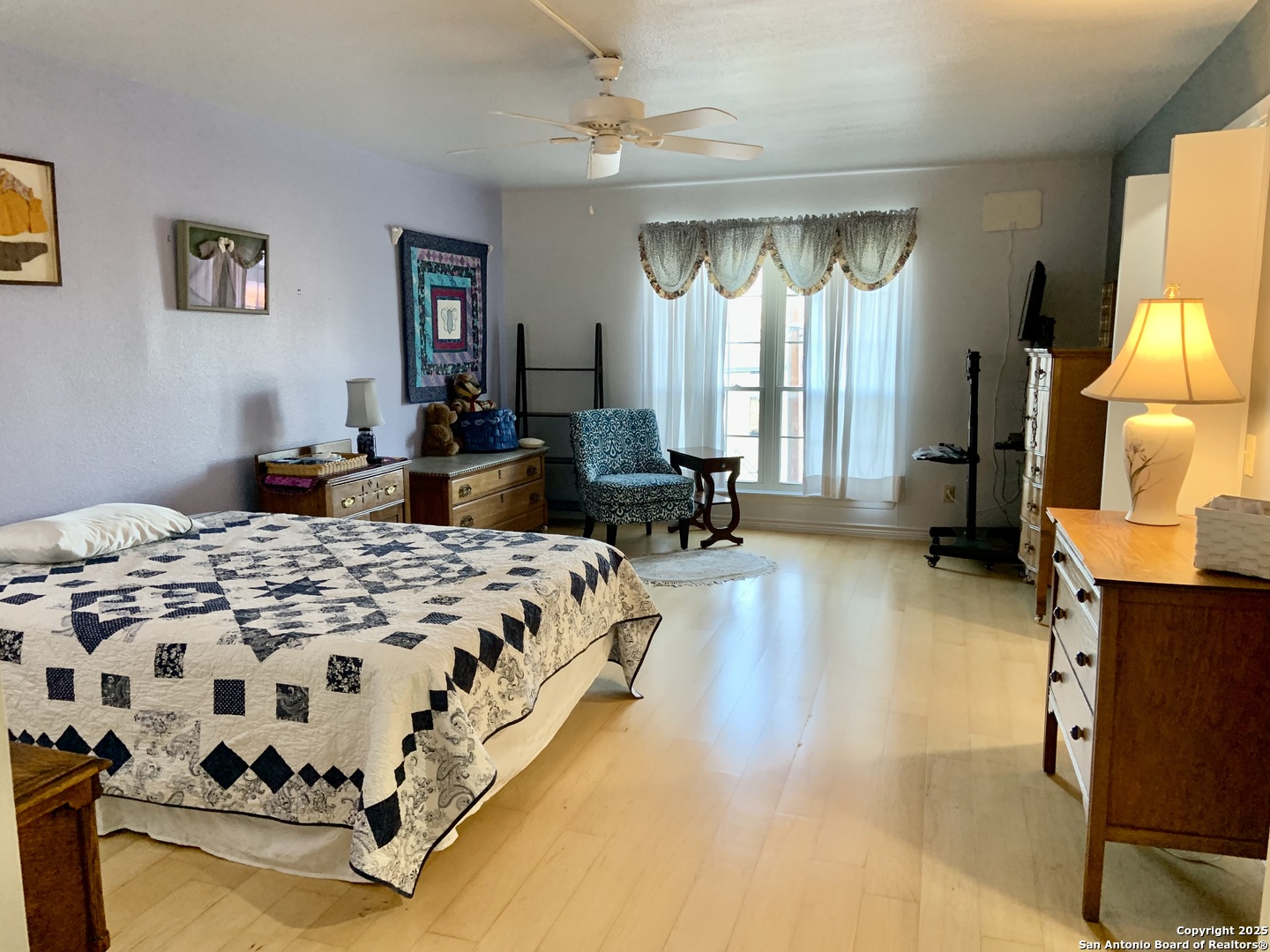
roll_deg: +0.6
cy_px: 476
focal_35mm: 26
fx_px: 954
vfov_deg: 53.1
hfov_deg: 67.3
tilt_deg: -7.8
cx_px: 635
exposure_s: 1/60
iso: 200
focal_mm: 4.25
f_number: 1.8
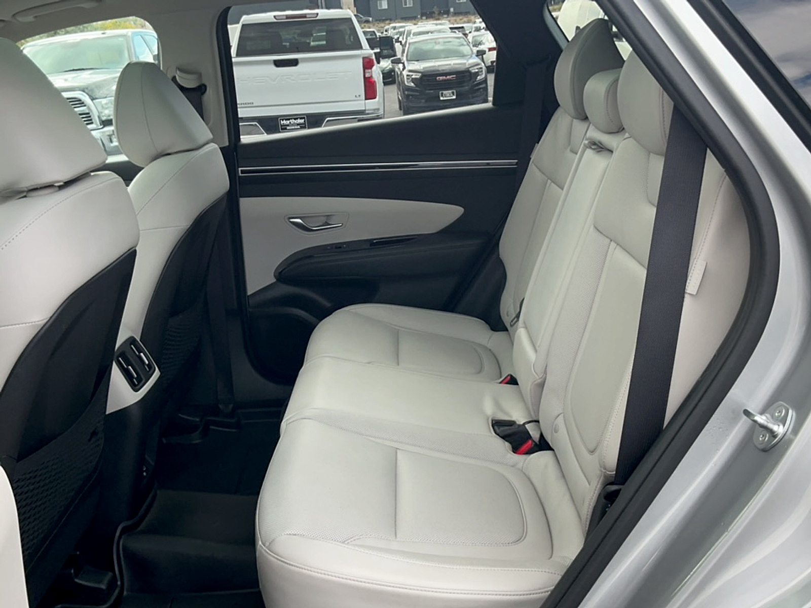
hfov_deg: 60.0
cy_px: 304
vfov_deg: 46.8
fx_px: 703
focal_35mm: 30
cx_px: 406
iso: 20
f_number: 1.8
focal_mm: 3
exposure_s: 1/159
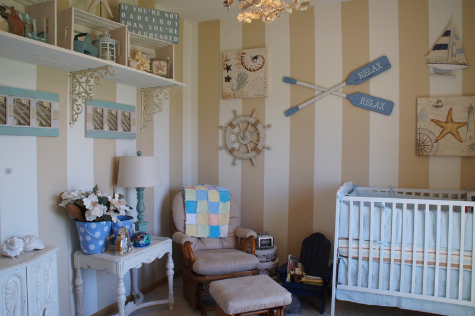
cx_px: 238
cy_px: 158
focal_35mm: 27
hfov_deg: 67.5
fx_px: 356
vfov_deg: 47.8
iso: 1250
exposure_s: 1/30
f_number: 11
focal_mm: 18
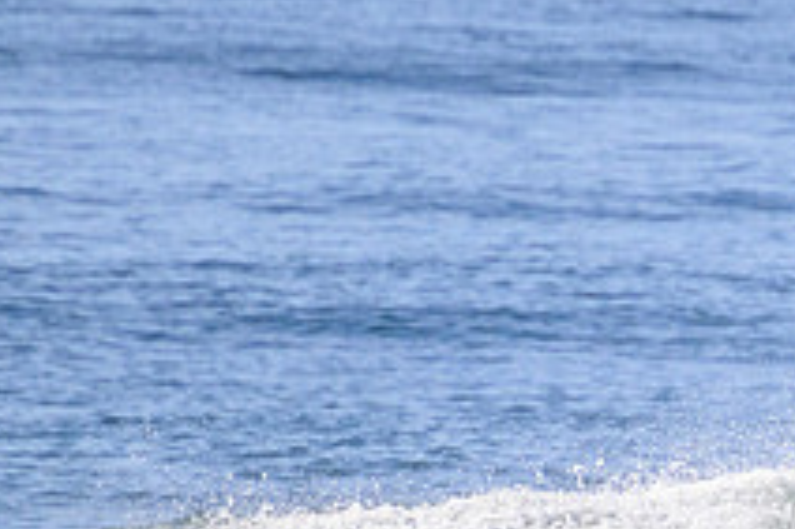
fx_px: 48390
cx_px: 1065
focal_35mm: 2193
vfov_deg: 0.6
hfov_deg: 0.9
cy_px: 628
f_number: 11
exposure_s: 1/2000
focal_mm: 800
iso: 1100
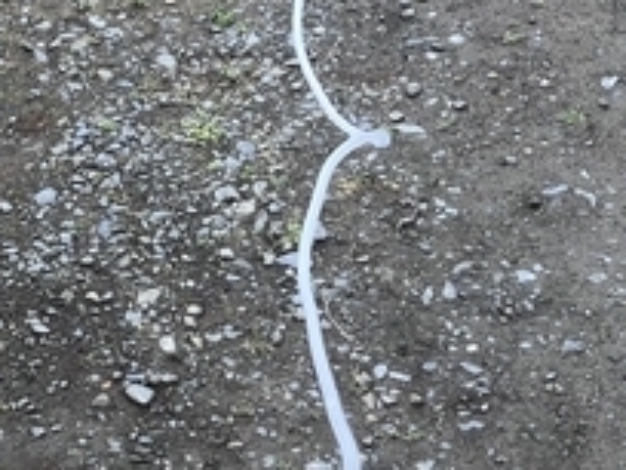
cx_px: 77
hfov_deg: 17.6
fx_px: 1989
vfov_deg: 13.4
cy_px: 68
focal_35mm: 110
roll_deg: +12.8
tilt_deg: -33.1
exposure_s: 1/240
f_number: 1.8
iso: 25
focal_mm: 3.99
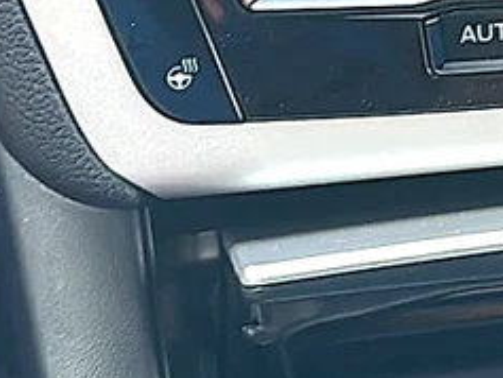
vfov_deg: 11.9
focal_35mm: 121
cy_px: -107
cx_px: 679
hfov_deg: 15.4
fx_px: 1759
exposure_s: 1/128
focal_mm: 6.86
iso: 64
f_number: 1.78
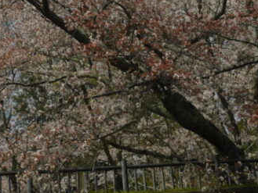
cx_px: 213
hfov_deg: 11.8
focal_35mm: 166
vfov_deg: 8.9
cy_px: 27
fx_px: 1238
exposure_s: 1/400
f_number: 4.5
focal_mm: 16.1
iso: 125
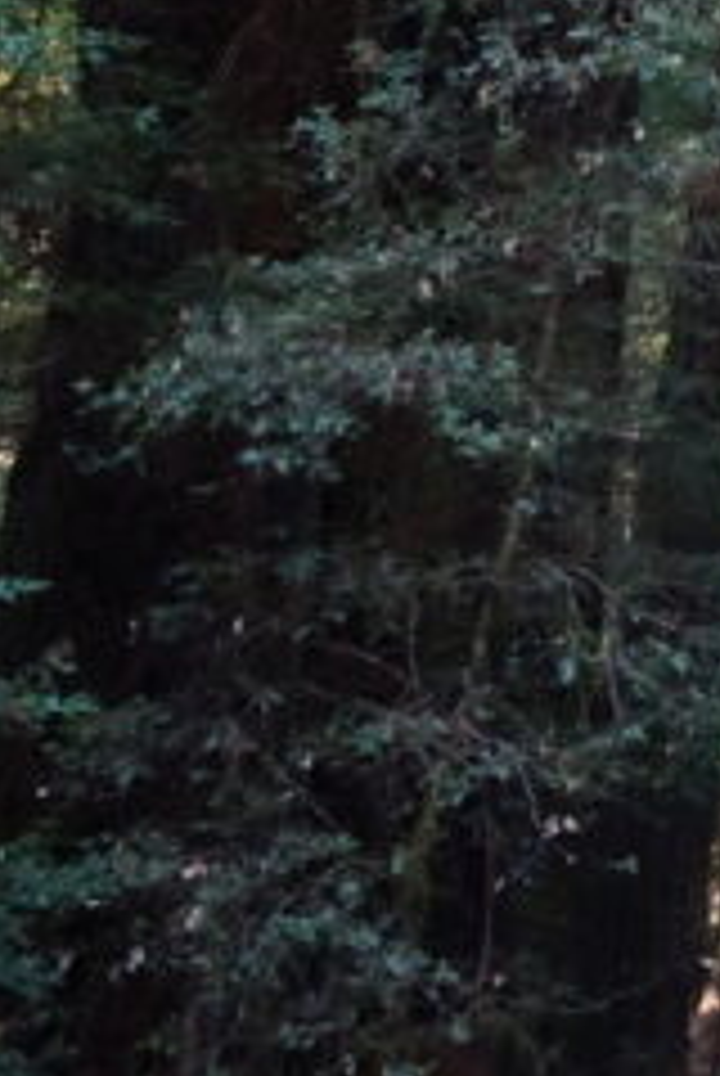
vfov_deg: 12.2
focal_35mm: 154
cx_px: 1528
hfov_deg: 8.4
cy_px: -855
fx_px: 4606
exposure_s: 1/40
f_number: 5
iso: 1000
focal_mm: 13.25
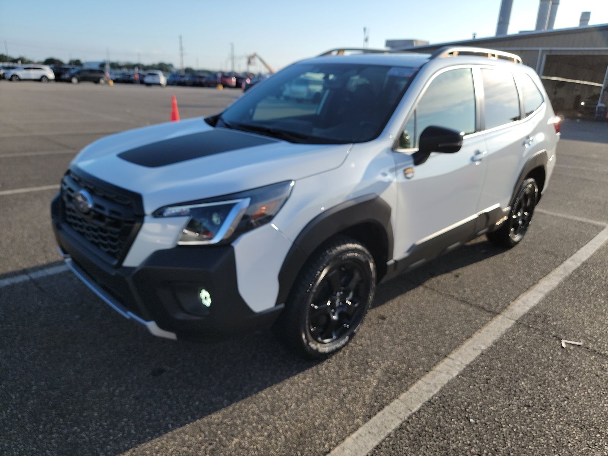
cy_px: 228
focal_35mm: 24
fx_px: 422
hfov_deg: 71.6
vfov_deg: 56.8
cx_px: 304
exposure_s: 1/584
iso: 50
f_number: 1.8
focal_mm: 6.7
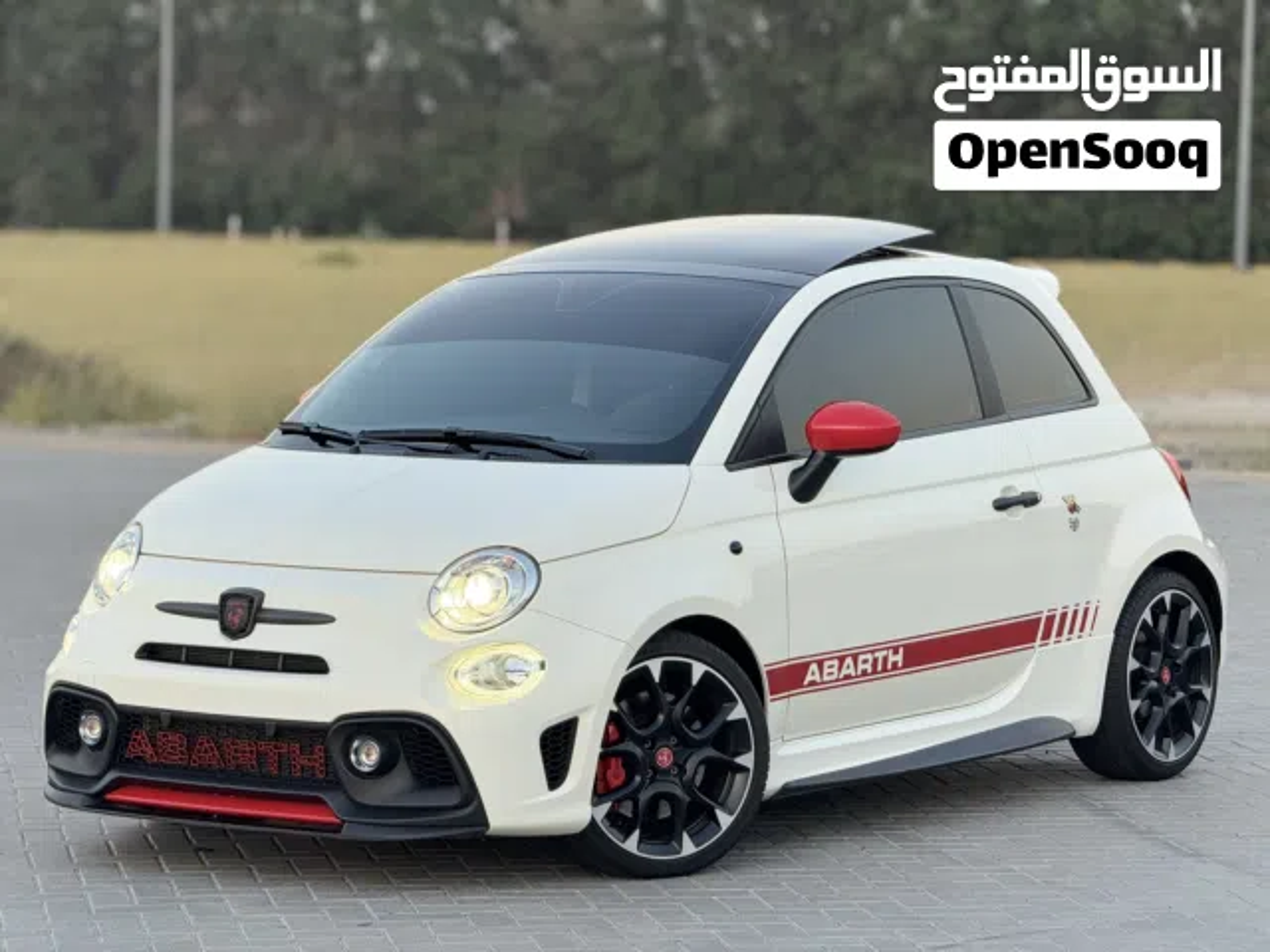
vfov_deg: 12.3
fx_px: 4403
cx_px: 635
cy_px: 476
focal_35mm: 120
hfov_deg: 16.4
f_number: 2.8
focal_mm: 15.66
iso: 125
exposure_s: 1/99
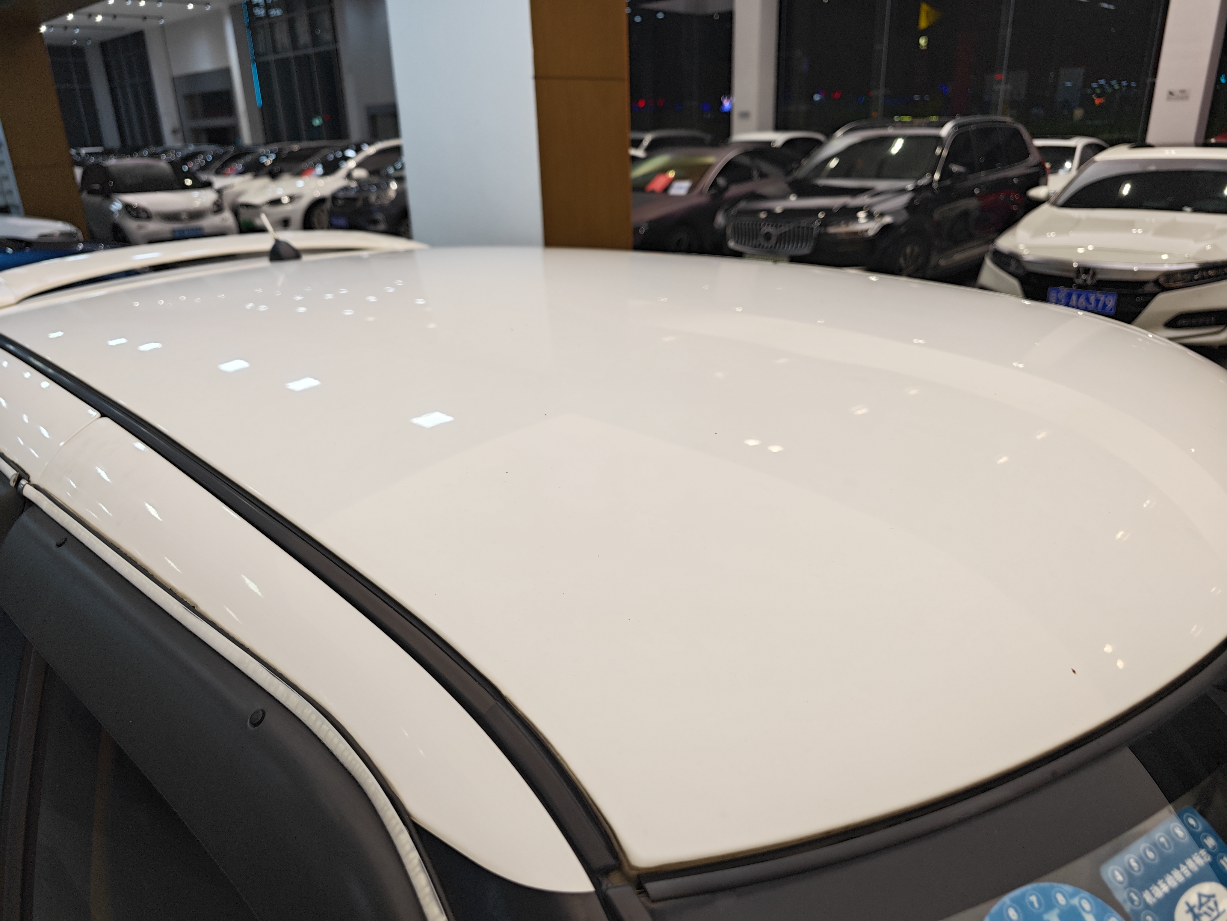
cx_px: 614
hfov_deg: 73.9
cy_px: 460
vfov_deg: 58.9
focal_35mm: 23
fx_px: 815
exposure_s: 1/100
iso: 125
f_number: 1.9
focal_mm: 8.7
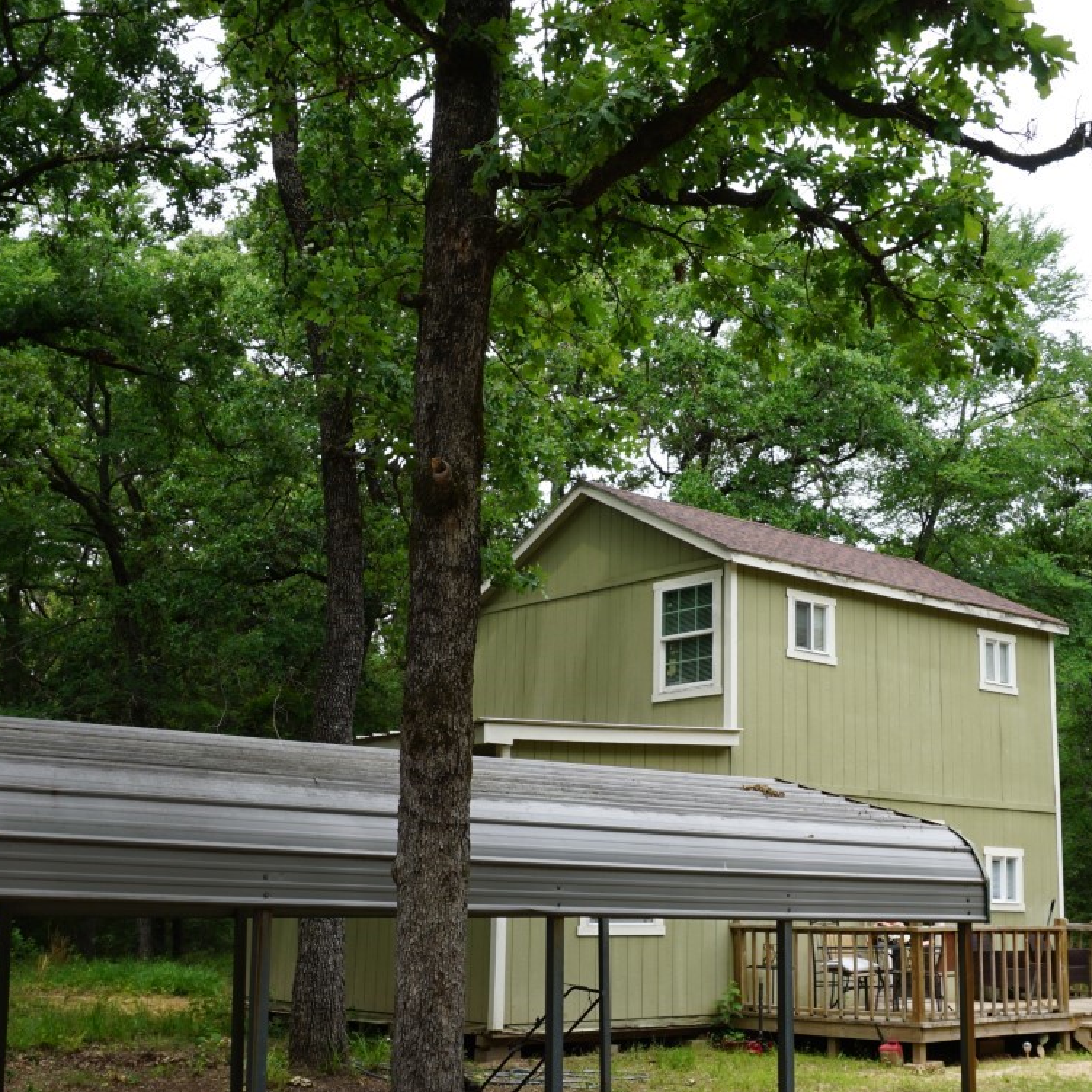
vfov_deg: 38.3
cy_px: 617
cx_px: 627
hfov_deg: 38.3
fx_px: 1570
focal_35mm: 44
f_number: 9
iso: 100
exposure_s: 1/80
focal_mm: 16
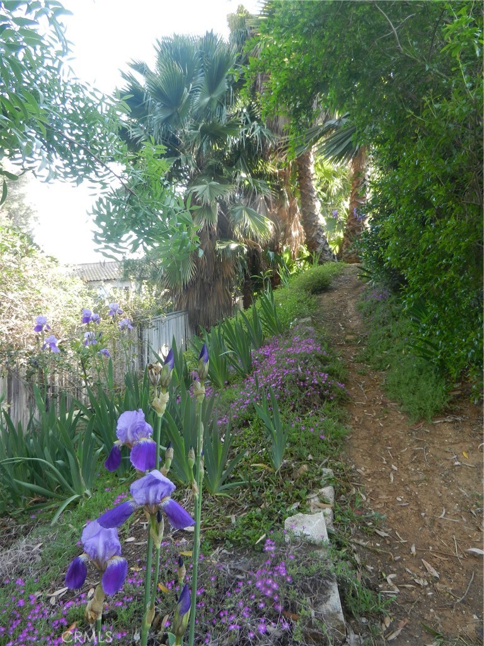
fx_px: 466
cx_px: 242
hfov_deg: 54.9
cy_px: 323
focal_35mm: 25
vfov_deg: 69.4
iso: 160
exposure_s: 1/50
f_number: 3.5
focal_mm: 4.5
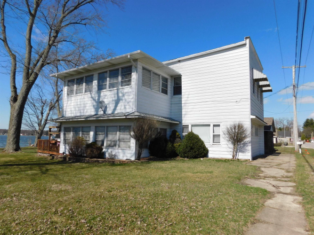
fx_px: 209
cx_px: 157
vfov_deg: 58.9
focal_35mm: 23
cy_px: 118
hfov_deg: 73.9
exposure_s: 1/640
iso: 125
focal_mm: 4
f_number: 6
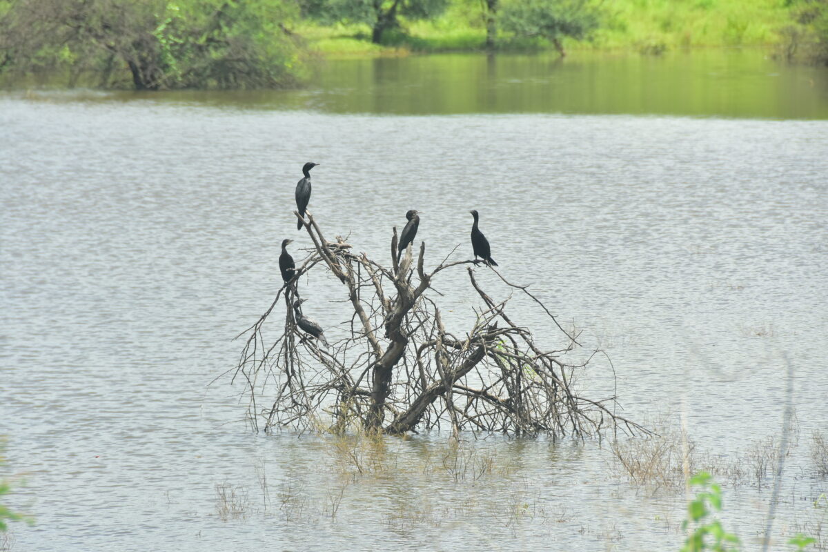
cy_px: 276
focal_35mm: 300
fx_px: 6899
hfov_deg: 6.9
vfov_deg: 4.6
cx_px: 414
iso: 200
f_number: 8
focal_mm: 200
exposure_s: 1/400
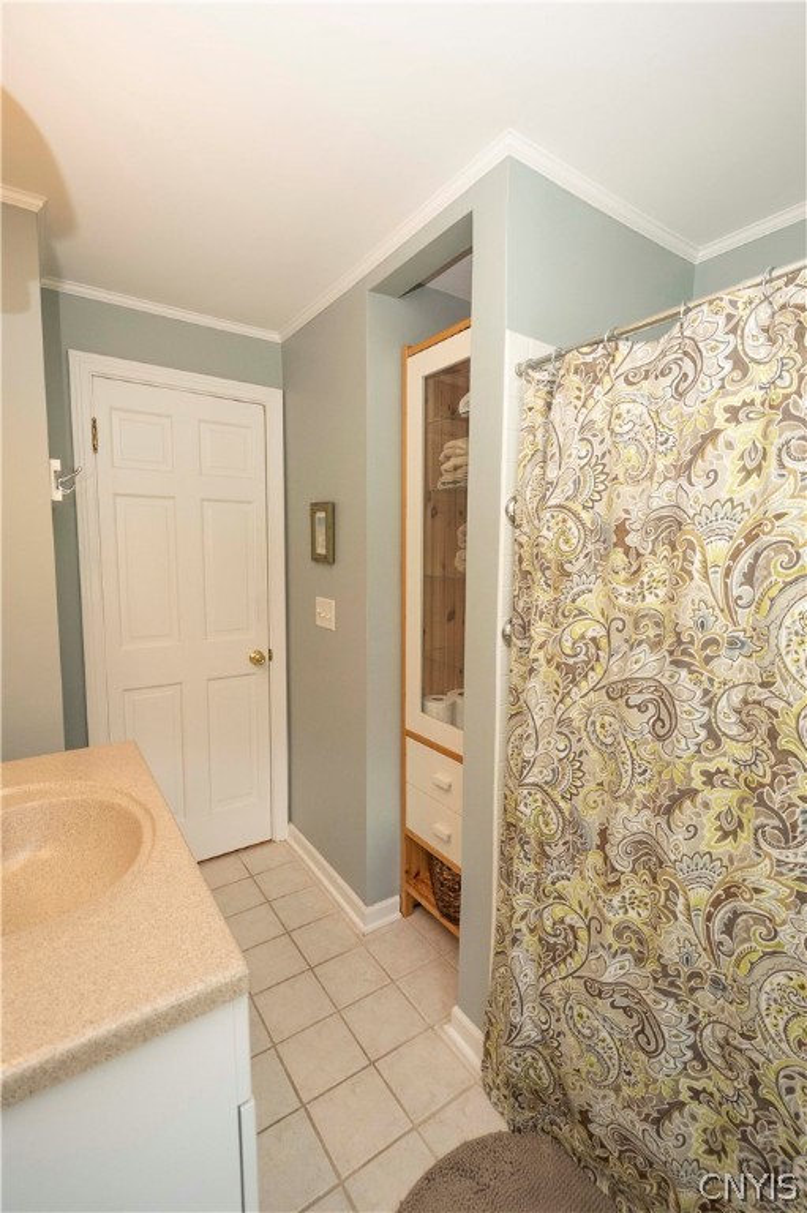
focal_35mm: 15
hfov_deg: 77.2
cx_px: 404
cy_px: 606
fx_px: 505
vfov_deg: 100.4
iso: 1000
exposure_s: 1/200
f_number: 4
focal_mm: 10
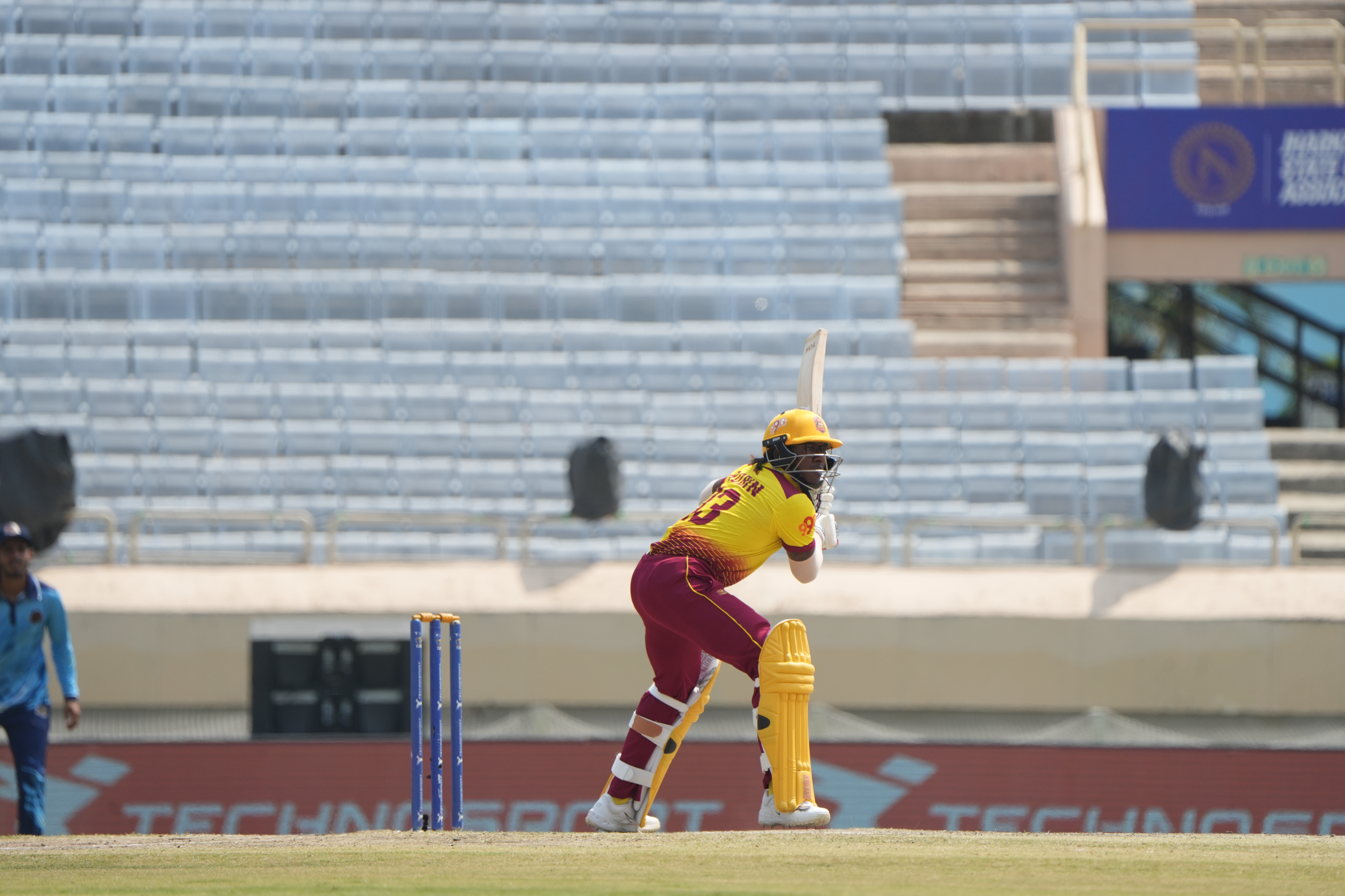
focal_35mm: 600
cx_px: 672
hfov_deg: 3.4
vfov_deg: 2.3
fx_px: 22415
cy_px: 448
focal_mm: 600
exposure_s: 1/1600
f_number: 6.3
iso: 500
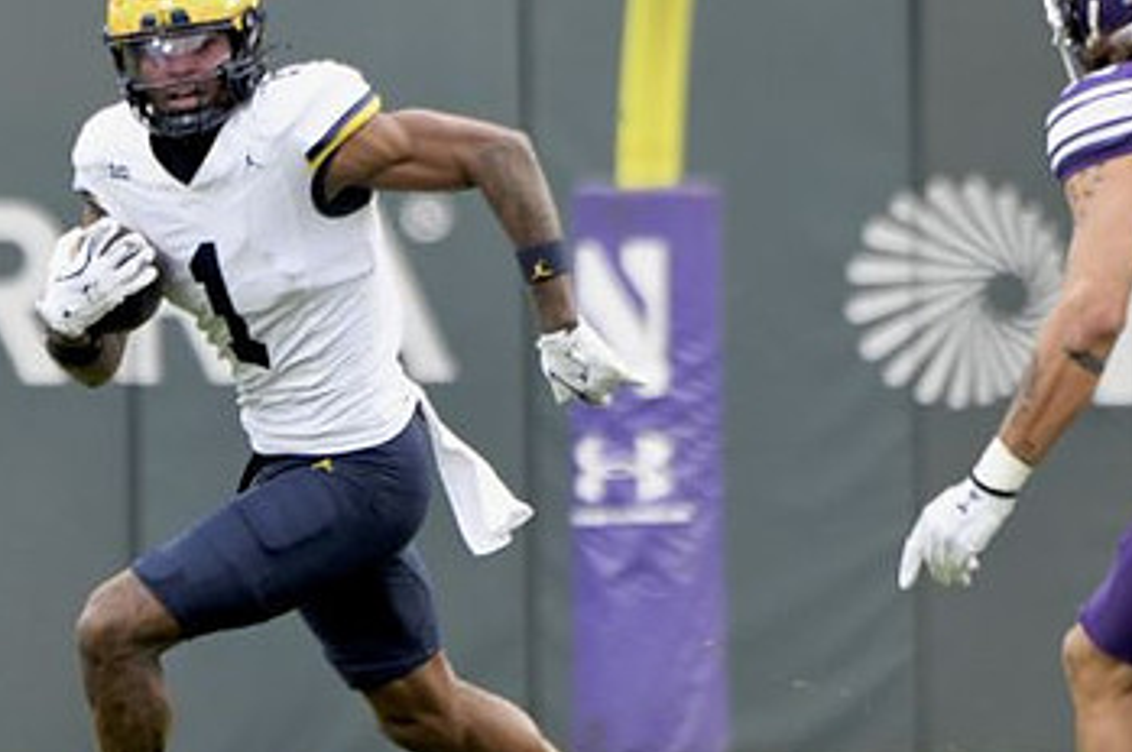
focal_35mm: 997
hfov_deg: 2.1
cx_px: 224
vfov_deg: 1.4
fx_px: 31320
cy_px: 337
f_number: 5.6
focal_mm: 400
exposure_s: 1/1000
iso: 1250
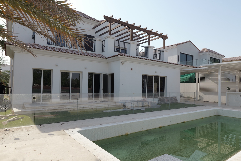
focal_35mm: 23
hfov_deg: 75.0
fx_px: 154
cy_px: 86
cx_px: 148
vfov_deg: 55.1
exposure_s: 1/125
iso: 100
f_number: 9
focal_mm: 16
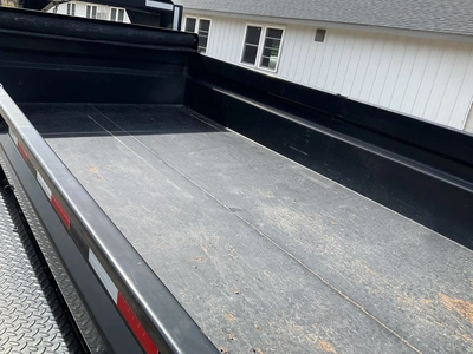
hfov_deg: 61.7
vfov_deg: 48.2
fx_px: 396
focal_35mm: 29
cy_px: 177
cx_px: 236
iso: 25
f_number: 1.8
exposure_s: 1/1035
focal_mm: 3
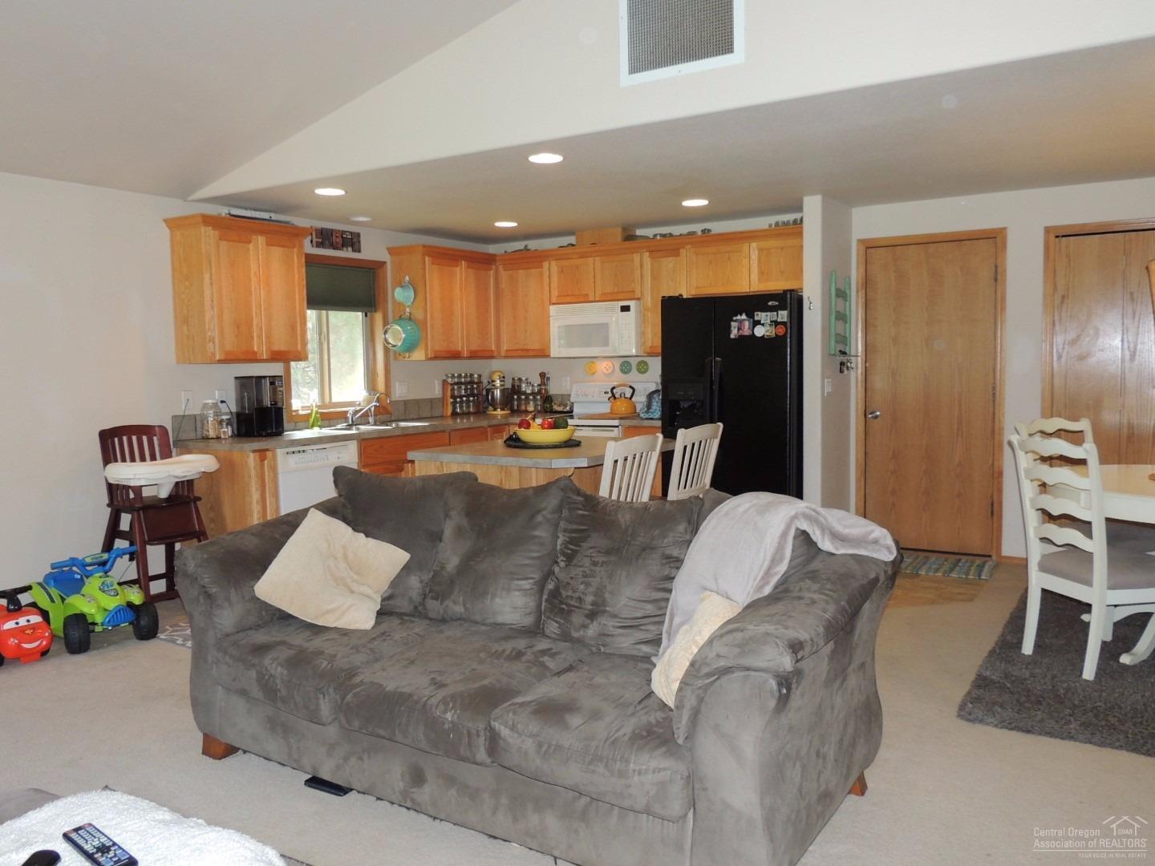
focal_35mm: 28
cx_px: 578
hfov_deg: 63.4
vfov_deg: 49.7
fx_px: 934
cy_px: 433
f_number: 3.1
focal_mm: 4.9
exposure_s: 1/30
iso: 200
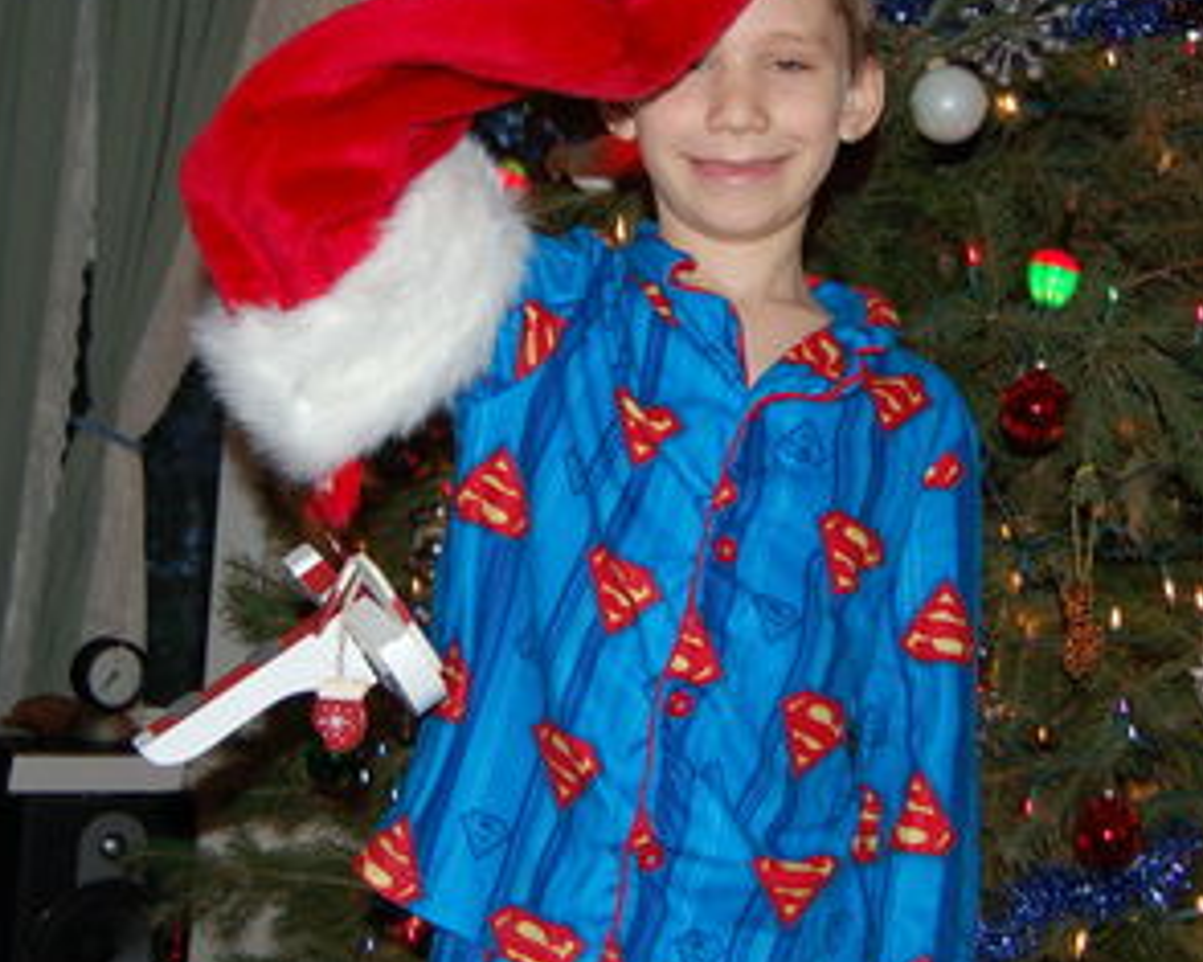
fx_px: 1993
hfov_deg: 33.5
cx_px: 692
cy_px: 266
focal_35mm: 56
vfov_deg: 26.8
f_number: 3.5
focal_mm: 18
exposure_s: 1/60
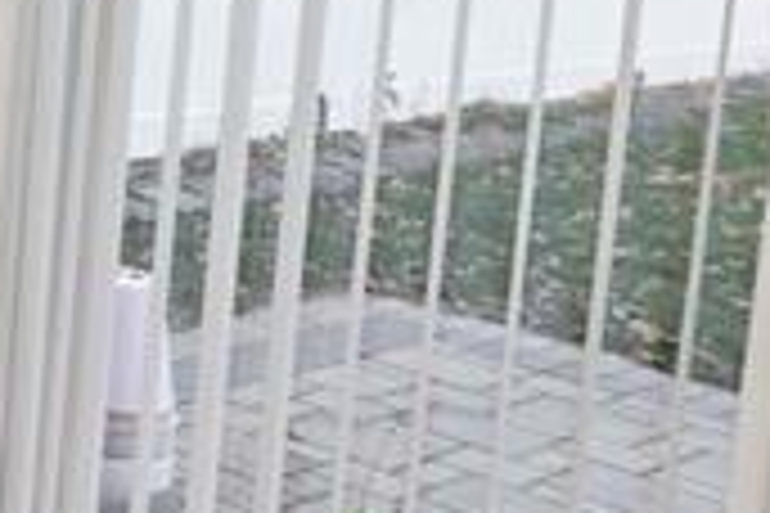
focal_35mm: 84
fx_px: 1797
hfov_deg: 16.0
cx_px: -937
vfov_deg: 15.6
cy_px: -119
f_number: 4
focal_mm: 14
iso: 320
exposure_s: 1/60
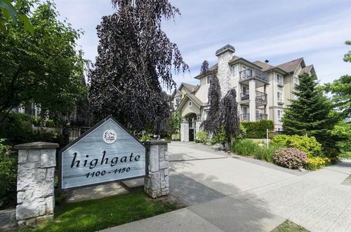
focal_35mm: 16
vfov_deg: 71.8
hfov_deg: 95.1
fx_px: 161
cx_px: 176
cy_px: 116
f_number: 8
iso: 100
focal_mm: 11
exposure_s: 1/320
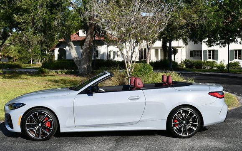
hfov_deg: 37.5
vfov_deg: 24.0
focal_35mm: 54
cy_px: 74
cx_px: 121
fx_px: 356
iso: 110
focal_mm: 24
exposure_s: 1/250
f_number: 8
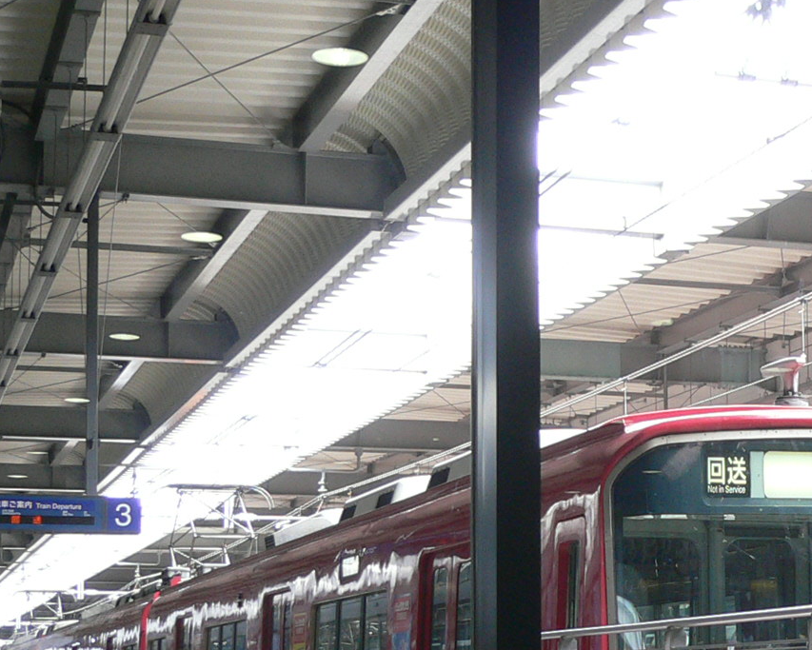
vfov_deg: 18.6
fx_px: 1971
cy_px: 475
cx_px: 729
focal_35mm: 82
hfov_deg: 22.7
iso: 100
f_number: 2.8
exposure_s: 1/50
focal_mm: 5.8
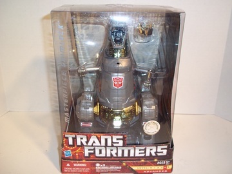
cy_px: 87
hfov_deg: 51.4
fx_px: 241
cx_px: 116
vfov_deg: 39.7
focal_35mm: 36
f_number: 3.1
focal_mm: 6.5
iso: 80
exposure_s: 1/30
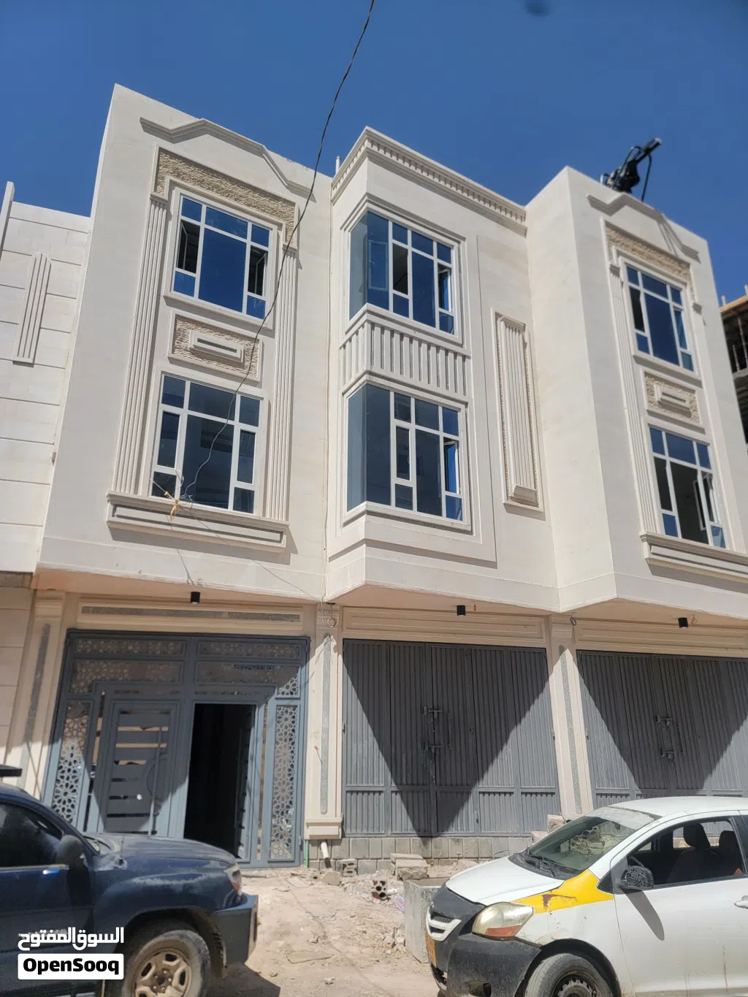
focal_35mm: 24
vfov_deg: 71.6
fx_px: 691
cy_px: 498
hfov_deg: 56.8
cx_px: 374
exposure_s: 1/1279
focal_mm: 6.7
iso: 16
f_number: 1.8
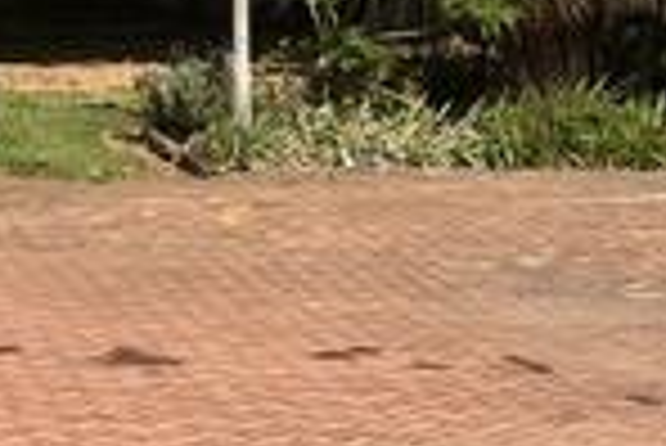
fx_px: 2704
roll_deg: -0.8
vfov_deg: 9.1
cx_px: 248
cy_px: -324
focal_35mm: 146
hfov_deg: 14.0
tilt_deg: +4.4
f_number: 1.5
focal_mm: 5.7
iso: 50
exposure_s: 1/3460
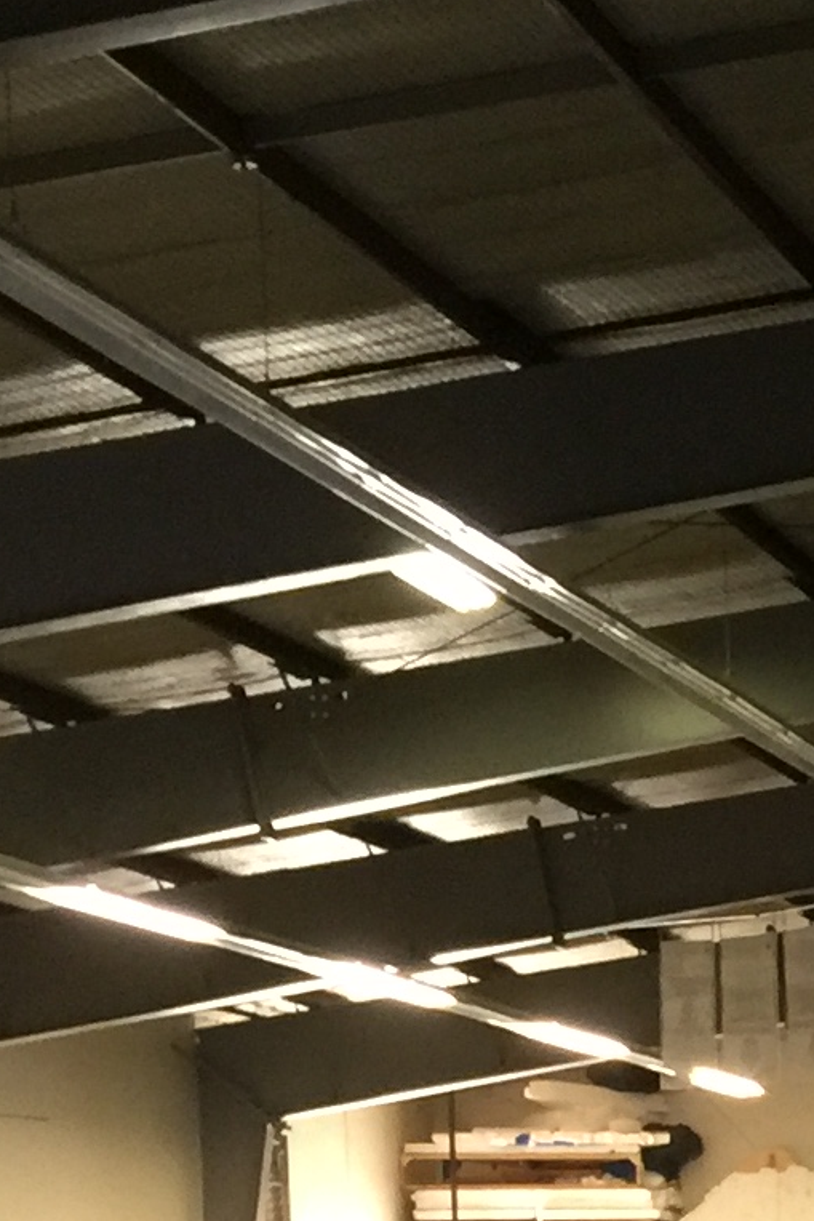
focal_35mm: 129
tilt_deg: -5.5
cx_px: 1822
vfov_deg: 14.8
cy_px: 1836
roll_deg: +0.1
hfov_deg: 9.6
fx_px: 4373
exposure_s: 1/15
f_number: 2.2
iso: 80
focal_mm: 4.15
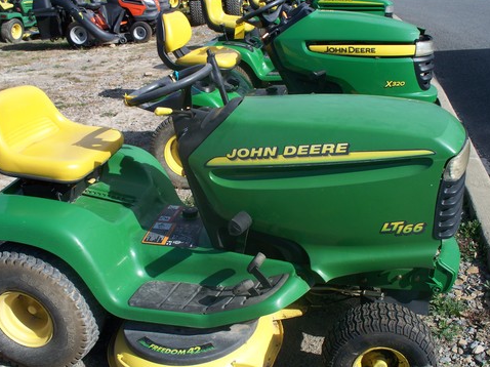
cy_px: 184
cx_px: 223
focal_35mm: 41
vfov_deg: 35.1
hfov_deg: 45.7
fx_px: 580
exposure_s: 1/320
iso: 64
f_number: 5
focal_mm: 7.54
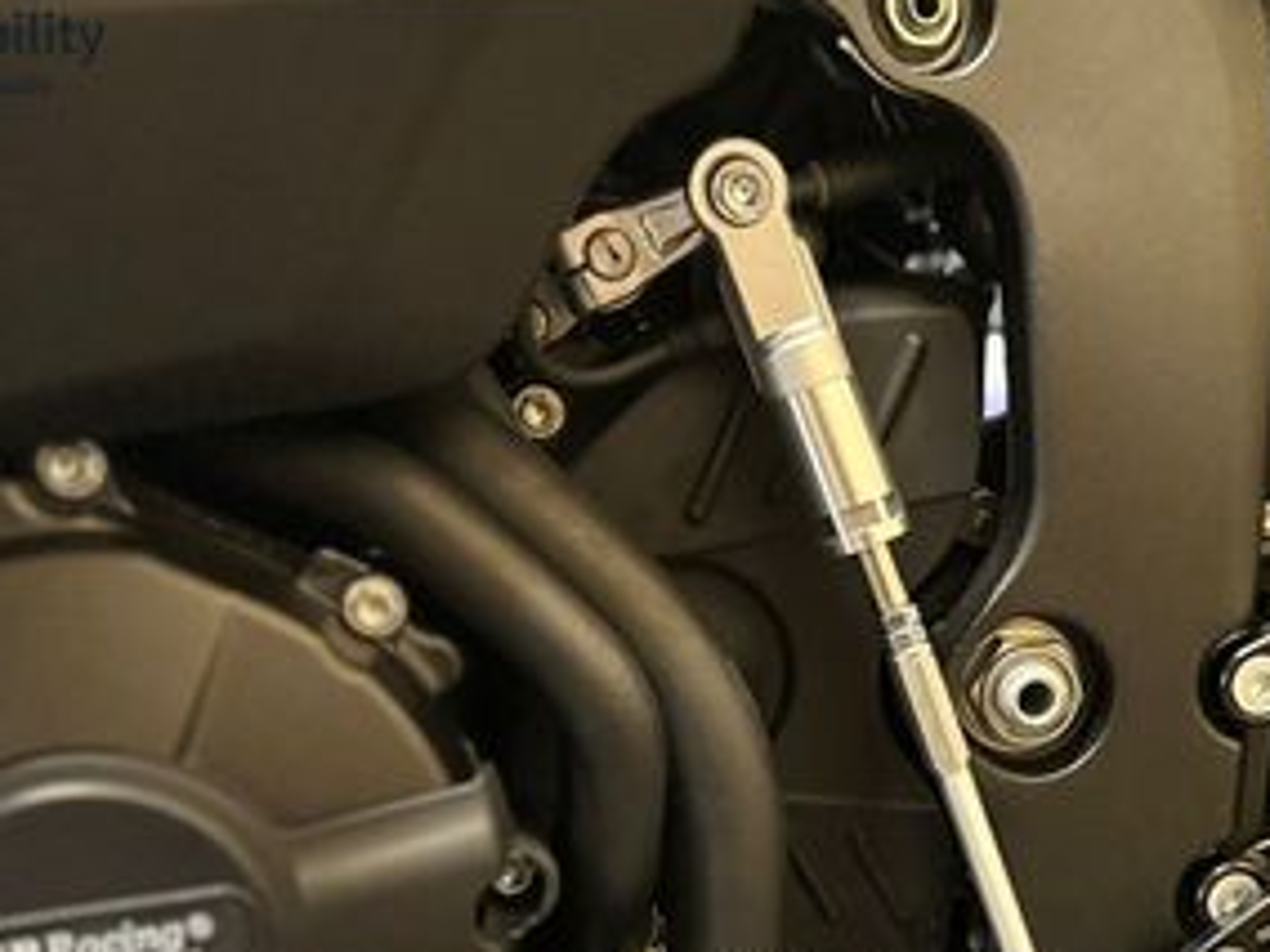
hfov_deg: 34.3
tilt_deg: -17.1
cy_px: 876
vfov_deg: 26.1
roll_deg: -2.4
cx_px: 1037
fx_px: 1981
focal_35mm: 54
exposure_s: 1/33
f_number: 1.78
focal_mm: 6.86
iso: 800
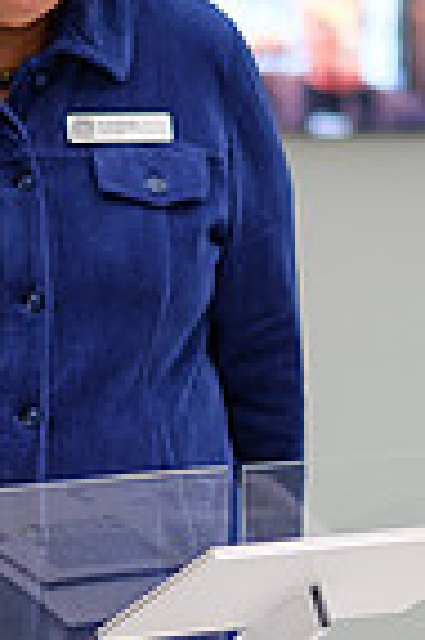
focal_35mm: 353
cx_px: 114
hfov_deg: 3.9
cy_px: 521
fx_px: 6266
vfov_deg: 5.8
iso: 200
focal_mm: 56
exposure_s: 1/90
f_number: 1.4
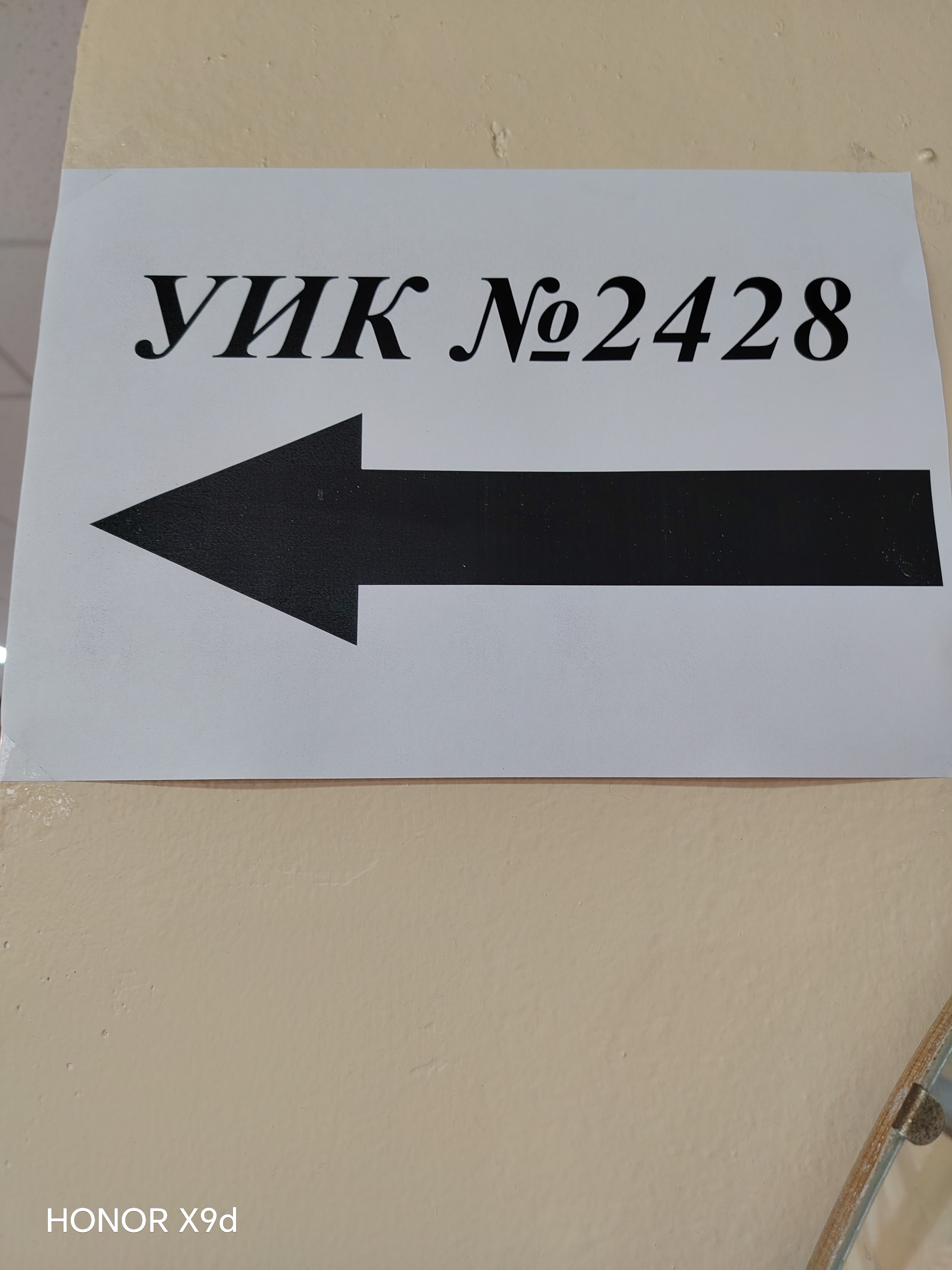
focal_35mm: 24
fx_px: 880
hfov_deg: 56.8
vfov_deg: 71.6
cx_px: 476
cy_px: 635
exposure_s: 1/33.3
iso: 366
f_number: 1.75
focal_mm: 5.25
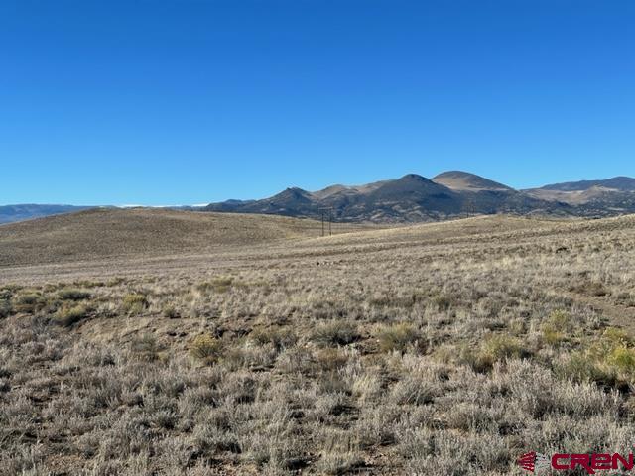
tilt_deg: -1.0
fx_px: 881
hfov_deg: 39.7
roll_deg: +0.9
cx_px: 318
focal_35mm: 48
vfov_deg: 30.3
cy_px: 238
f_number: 1.78
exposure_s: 1/5000
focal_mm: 6.86
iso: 64
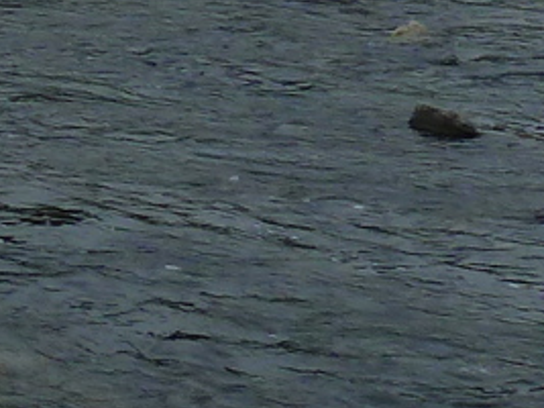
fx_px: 2356
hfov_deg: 10.0
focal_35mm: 150
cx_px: -1059
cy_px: -339
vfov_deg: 9.4
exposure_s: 1/500
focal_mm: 4.1
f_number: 4
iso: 80
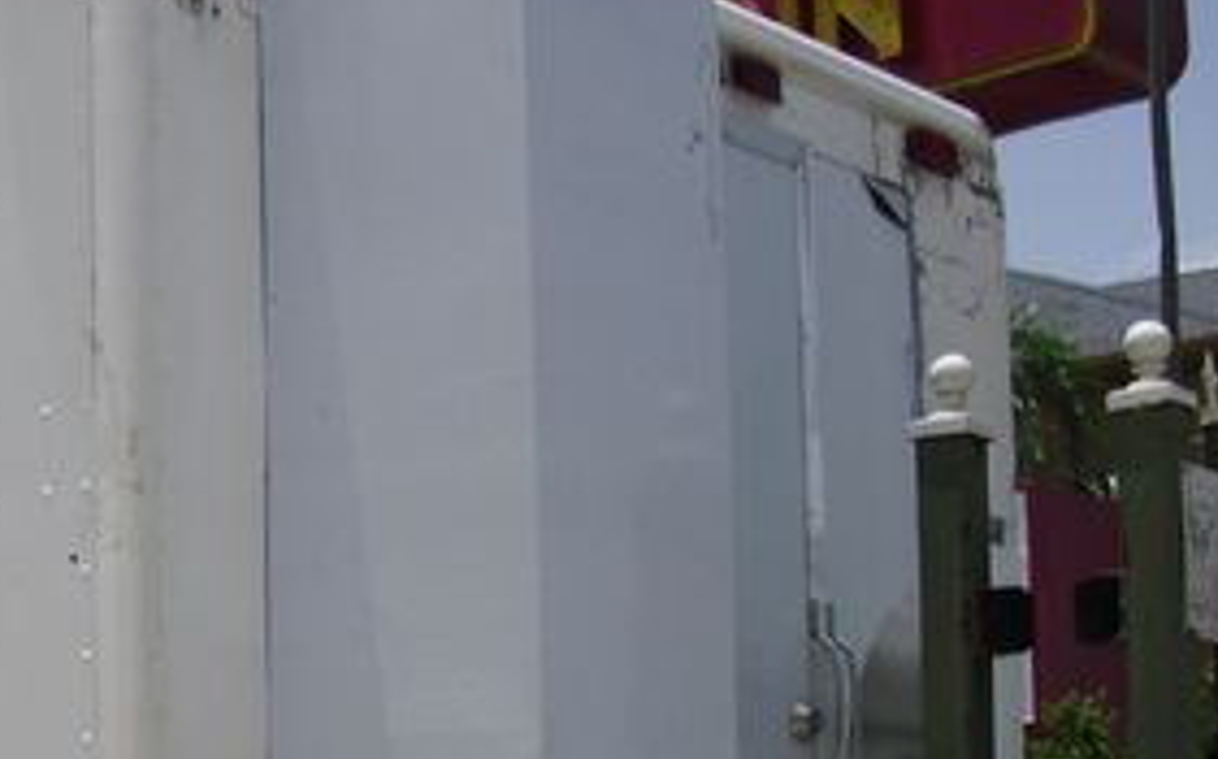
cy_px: 841
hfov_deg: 23.3
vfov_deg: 14.6
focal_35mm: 87
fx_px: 2885
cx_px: 139
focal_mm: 6.3
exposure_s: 1/250
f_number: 7.8
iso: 80
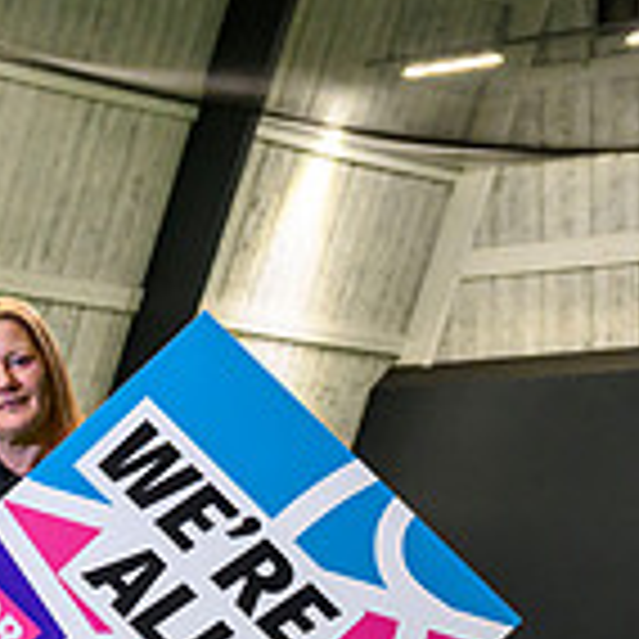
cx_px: -539
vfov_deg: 11.5
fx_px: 3154
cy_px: 642
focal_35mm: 151
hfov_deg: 10.8
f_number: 4.5
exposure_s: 1/125
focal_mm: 35
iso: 2500
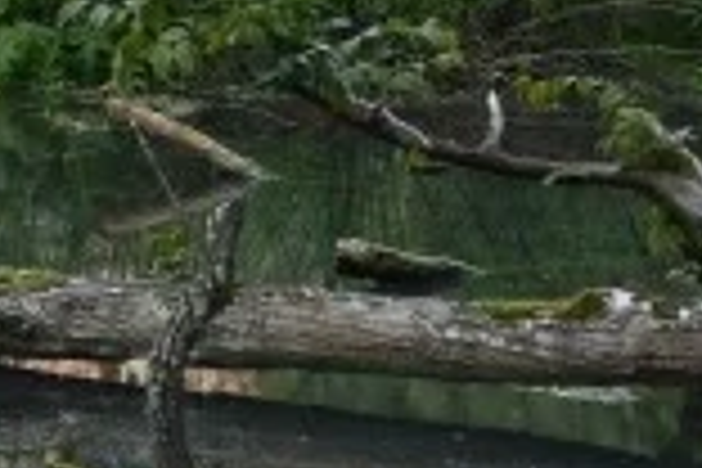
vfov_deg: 5.5
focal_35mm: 249
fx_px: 4855
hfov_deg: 8.0
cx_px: -585
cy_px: -207
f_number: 5.6
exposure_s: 1/250
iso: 200
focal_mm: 36
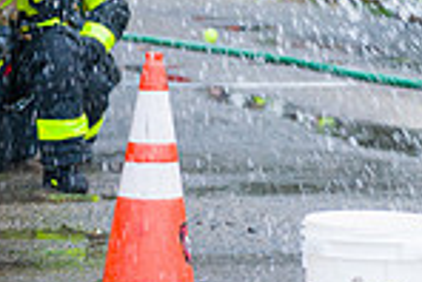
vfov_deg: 6.1
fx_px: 2664
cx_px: 325
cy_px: 74
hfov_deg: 9.0
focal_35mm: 227
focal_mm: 58
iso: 1000
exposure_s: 1/200
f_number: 3.2
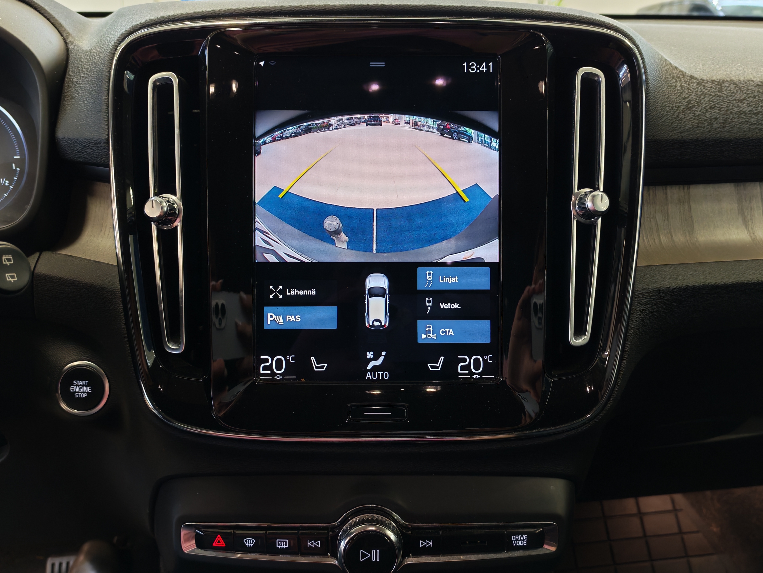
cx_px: 382
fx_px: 683
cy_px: 286
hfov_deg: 58.4
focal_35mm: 31
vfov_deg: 45.4
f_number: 1.9
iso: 800
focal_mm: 6.12
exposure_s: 1/50
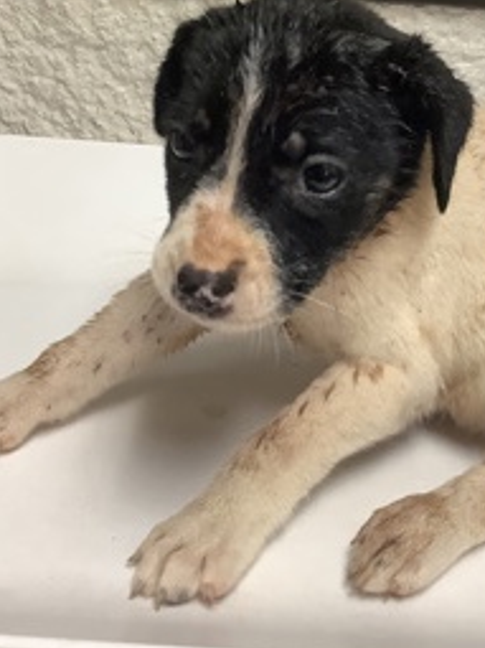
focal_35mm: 51
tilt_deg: -22.8
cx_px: 329
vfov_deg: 36.9
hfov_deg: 28.3
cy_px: 196
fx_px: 954
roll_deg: -3.7
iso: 200
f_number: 2.4
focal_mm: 3.3
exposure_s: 1/60
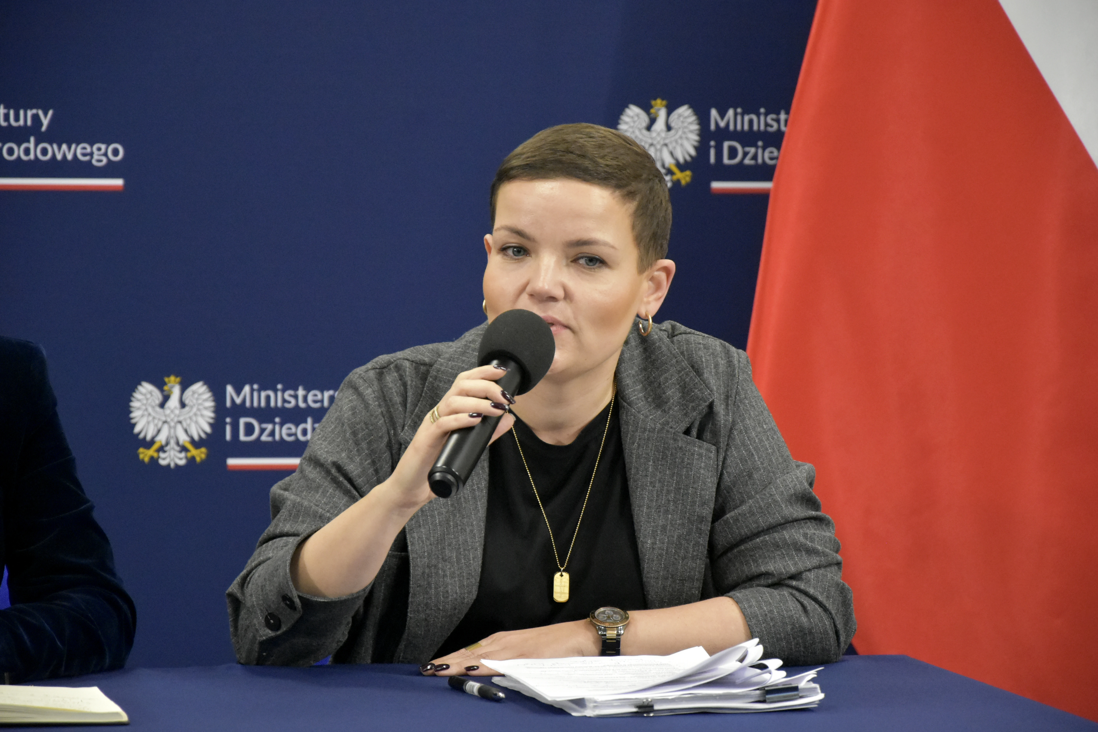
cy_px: 366
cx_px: 549
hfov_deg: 13.0
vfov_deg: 8.7
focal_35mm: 158
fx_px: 4804
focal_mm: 105
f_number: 5.6
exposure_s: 1/250
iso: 5600
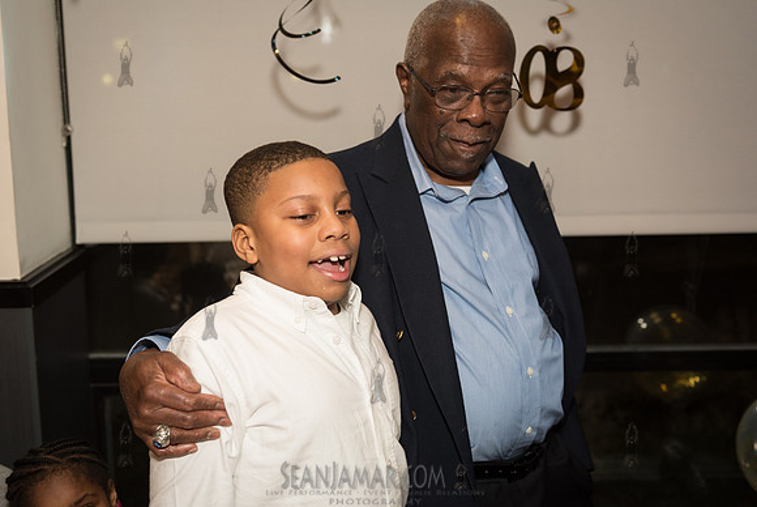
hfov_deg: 45.3
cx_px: 350
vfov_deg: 31.2
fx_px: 905
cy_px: 272
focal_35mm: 43
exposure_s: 1/400
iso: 1250
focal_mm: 40
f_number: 3.5
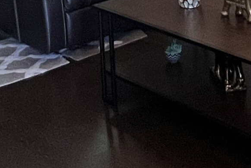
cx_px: 187
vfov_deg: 13.1
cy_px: -135
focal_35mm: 94
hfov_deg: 21.5
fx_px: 656
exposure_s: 1/60
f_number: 1.8
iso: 320
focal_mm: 1.57
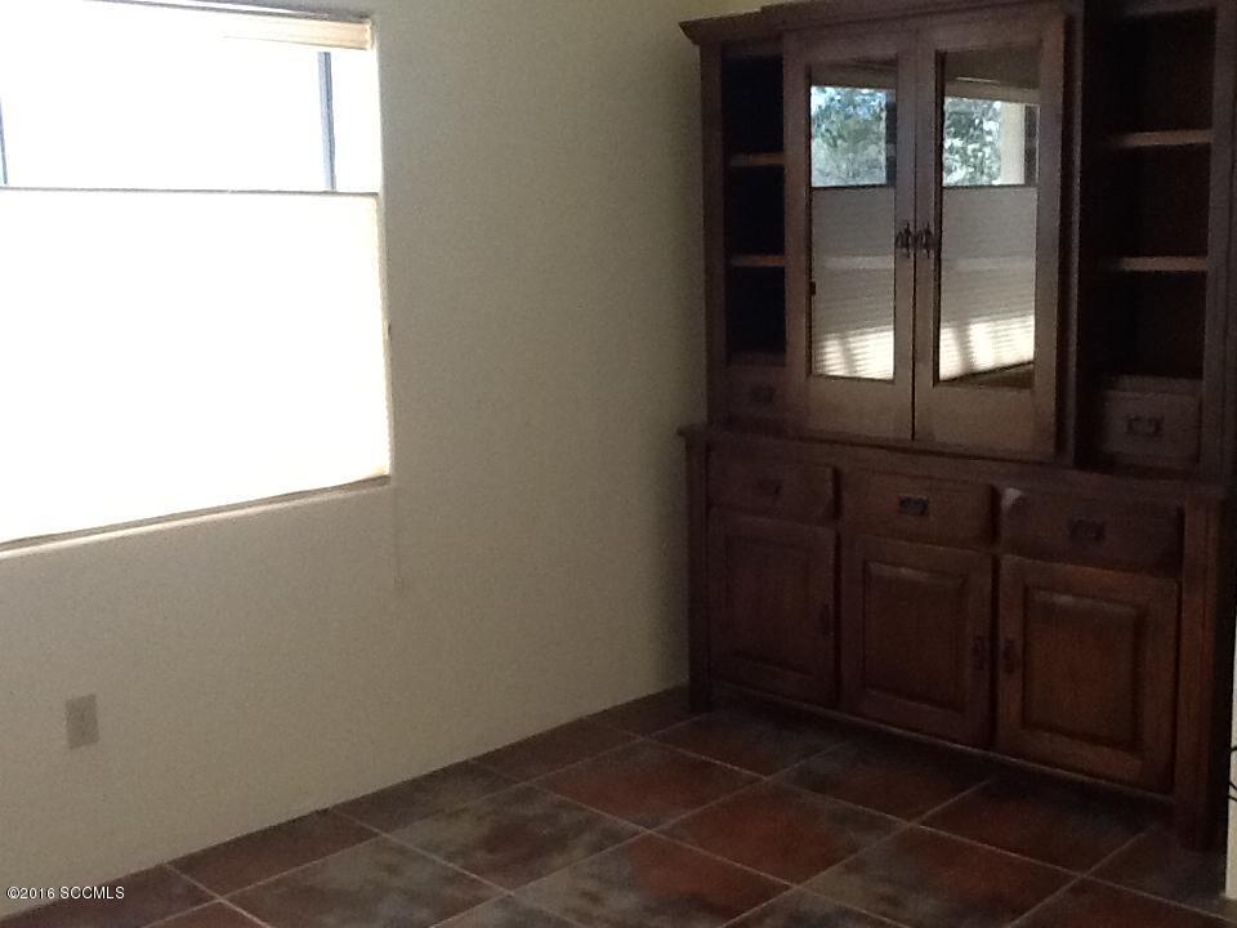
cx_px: 618
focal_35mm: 44
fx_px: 1572
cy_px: 464
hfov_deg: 42.9
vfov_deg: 32.9
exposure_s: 1/30
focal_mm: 2.03
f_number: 2.4
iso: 200
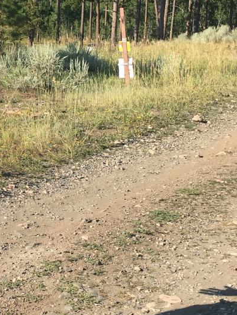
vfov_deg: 26.0
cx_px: -60
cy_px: 138
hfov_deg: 18.4
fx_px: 685
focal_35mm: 75
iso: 25
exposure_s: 1/827
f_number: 2.2
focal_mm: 4.15
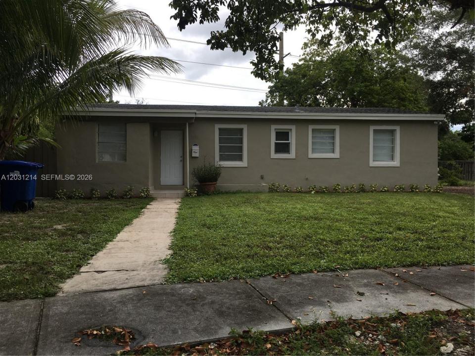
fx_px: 398
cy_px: 178
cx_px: 238
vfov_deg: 48.2
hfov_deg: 61.7
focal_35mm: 29
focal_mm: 4.15
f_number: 2.2
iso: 25
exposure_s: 1/625
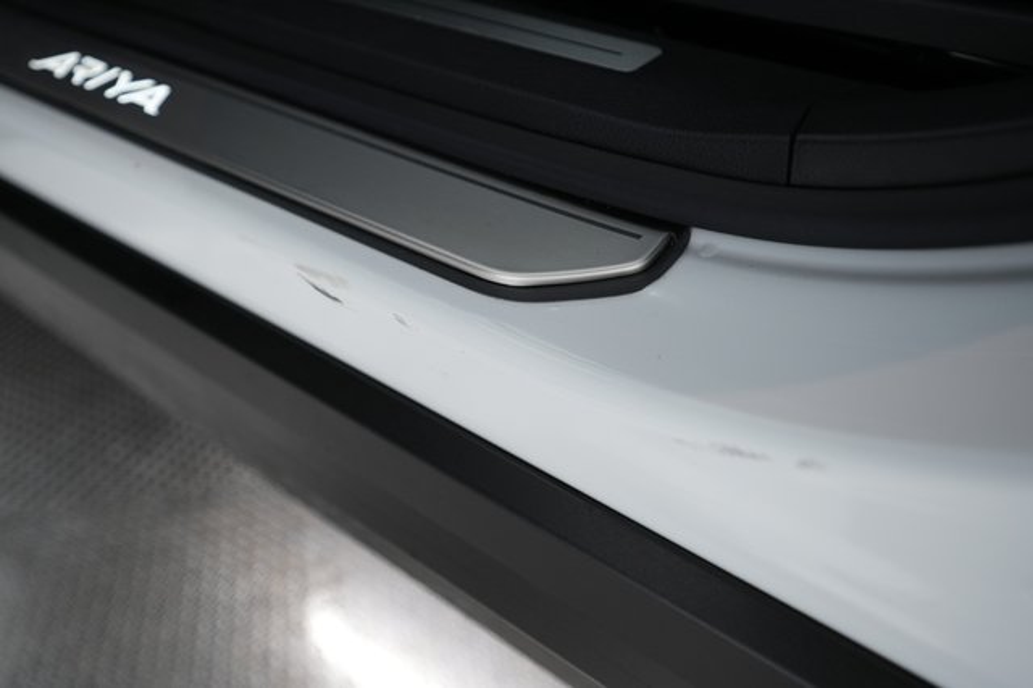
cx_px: 516
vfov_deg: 49.5
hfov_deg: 69.4
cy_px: 344
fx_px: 746
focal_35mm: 26
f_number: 2.8
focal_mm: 26
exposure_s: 1/100
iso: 1250
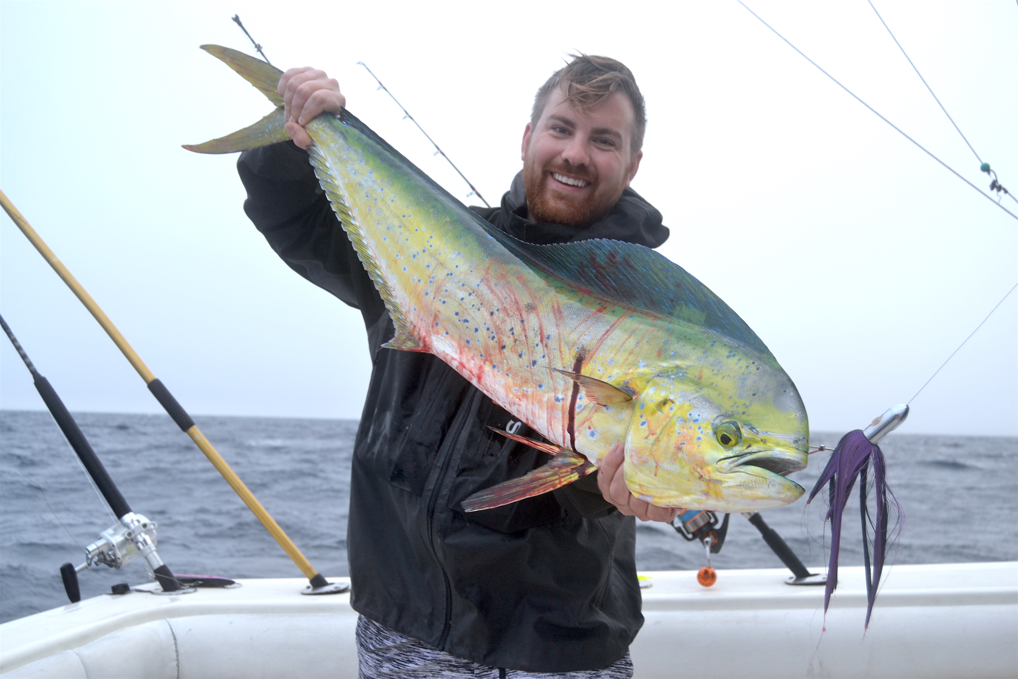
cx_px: 509
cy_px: 340
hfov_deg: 46.4
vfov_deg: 31.9
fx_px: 1188
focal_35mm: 42
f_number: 5.6
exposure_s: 1/125
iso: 180
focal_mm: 28
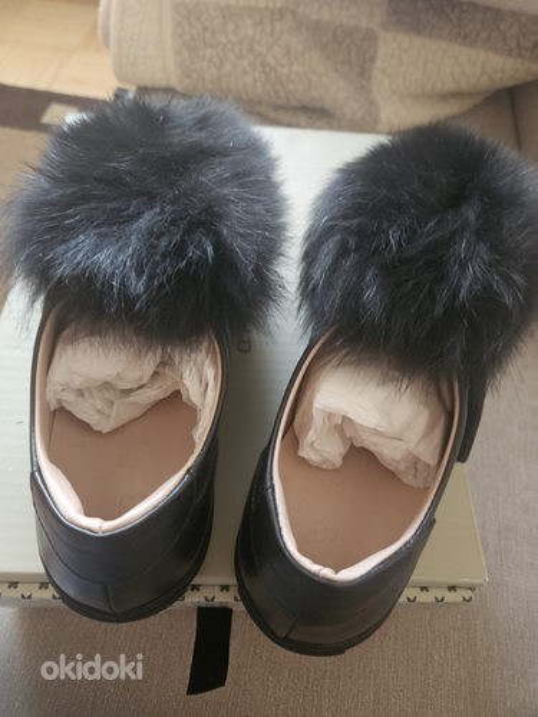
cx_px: 269
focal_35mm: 23
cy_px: 358
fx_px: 477
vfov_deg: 73.9
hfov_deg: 58.9
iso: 640
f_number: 1.8
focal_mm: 5.4
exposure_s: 1/33.3
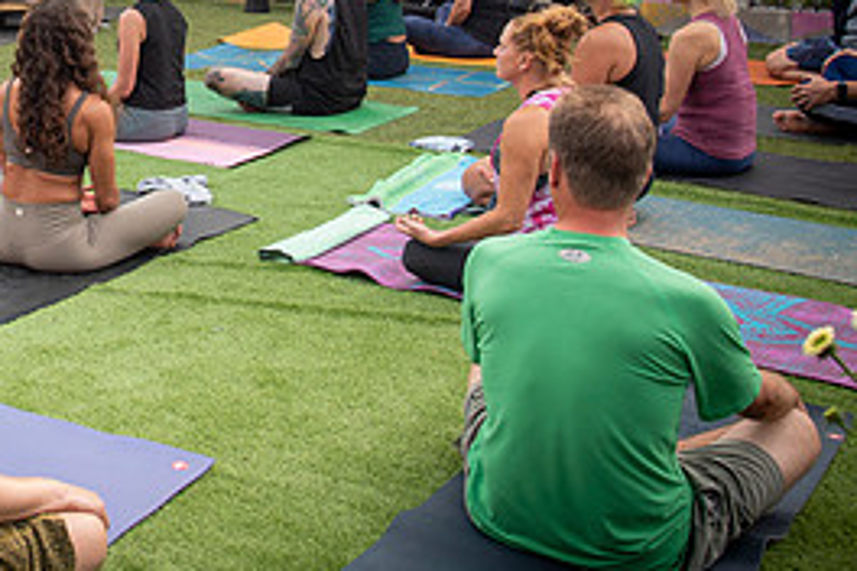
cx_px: -55
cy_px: 18
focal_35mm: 66
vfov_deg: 20.1
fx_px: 1571
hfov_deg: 28.1
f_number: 5
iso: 160
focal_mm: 30
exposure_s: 1/200
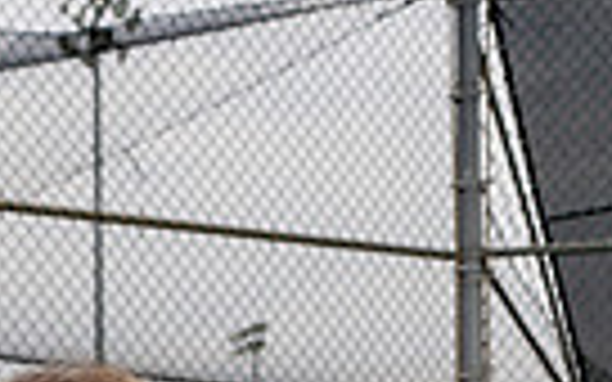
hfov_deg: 17.4
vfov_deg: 9.5
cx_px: 40
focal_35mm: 118
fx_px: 1968
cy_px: 1007
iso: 125
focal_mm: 35
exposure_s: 1/250
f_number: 8
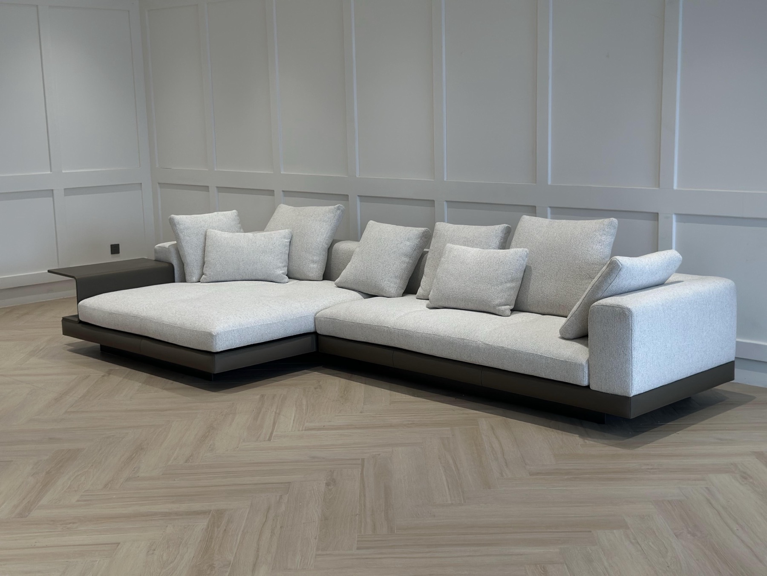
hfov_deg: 39.7
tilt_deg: -9.4
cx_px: 384
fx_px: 1064
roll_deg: +0.7
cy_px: 288
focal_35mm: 48
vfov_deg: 30.3
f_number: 1.78
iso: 64
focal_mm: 6.86
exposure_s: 1/128
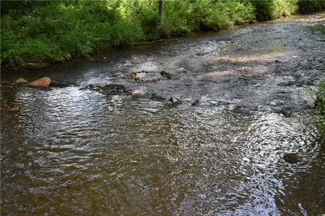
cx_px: 162
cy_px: 108
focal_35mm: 48
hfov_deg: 41.1
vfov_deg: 28.1
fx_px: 433
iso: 400
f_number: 5
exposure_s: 1/250
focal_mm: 32
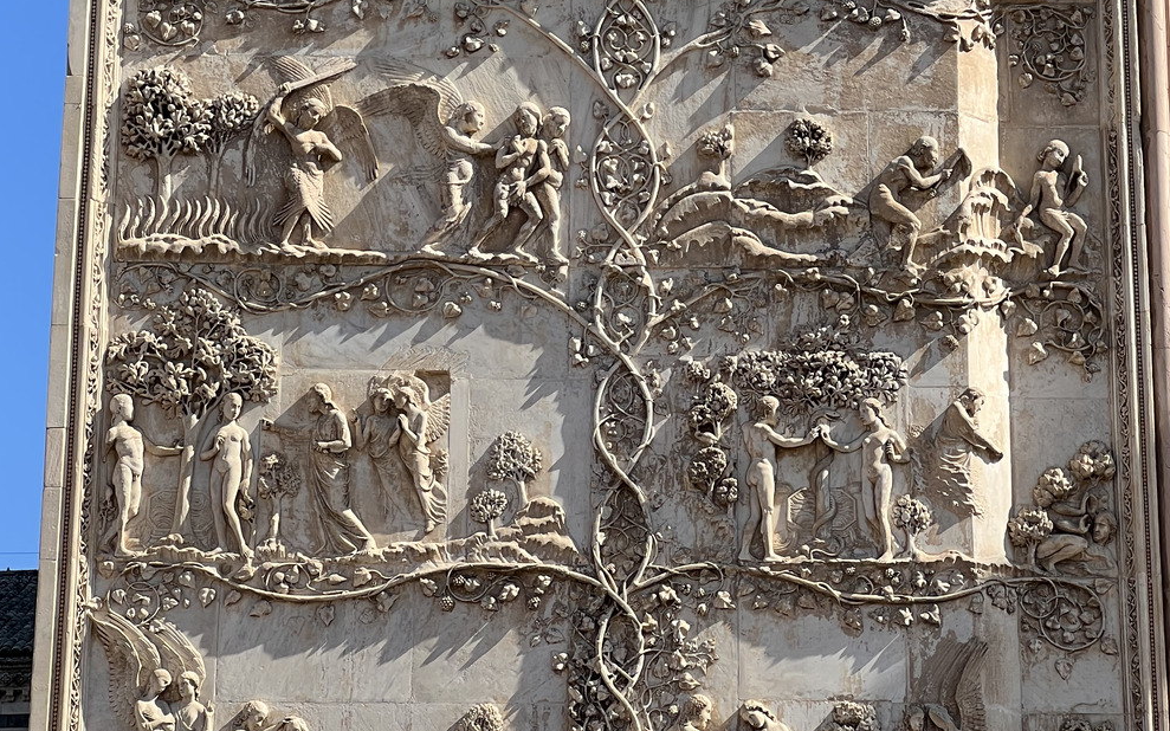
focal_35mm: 132
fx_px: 4209
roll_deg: +0.1
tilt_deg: +20.0
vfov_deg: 9.9
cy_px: 86
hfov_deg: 15.8
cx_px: 649
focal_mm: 9
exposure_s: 1/521
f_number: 2.8
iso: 32
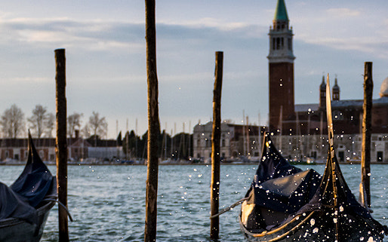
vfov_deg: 13.9
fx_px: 973
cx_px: 326
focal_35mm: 92
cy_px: 263
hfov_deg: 22.2
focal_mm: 29
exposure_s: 1/3200
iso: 500
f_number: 2.8
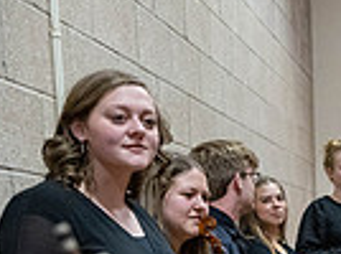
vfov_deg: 13.9
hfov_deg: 17.6
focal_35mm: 100
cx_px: 517
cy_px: 375
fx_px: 983
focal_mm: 24
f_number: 2.8
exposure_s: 1/250
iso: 6400
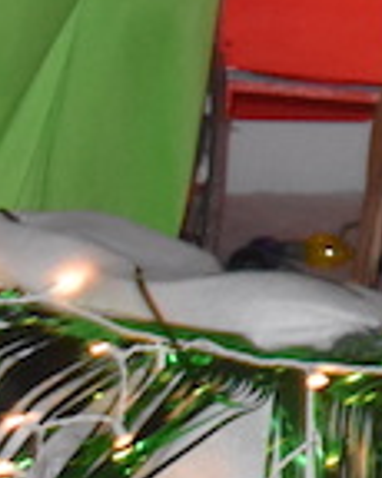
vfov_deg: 4.9
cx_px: 1435
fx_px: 5546
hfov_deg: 3.8
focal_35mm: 392
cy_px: -443
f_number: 4.8
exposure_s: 1/60
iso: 2200
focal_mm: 40
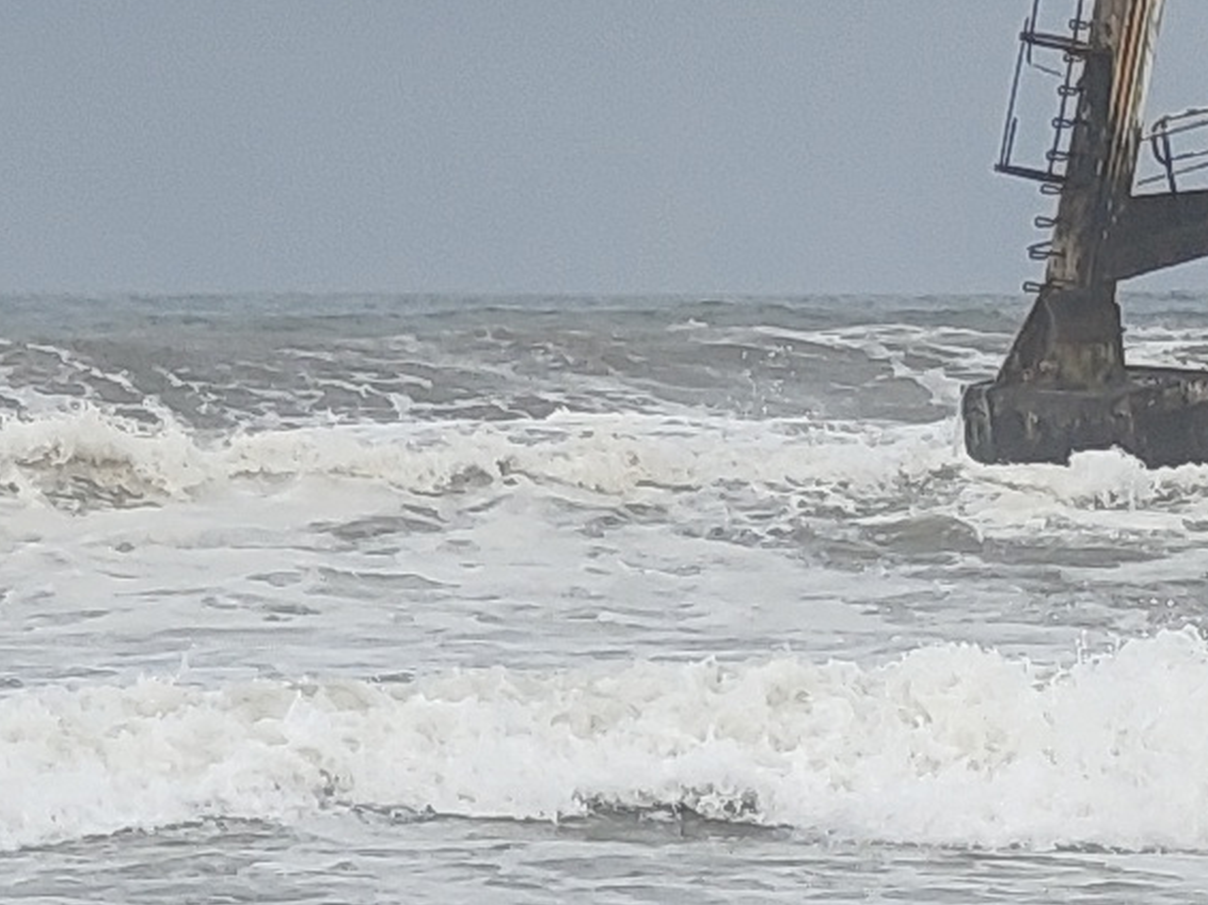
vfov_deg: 2.9
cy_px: 1588
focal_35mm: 507
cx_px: 2947
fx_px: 17685
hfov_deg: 3.8
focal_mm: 13.3
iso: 71
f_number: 2.55
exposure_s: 1/1221
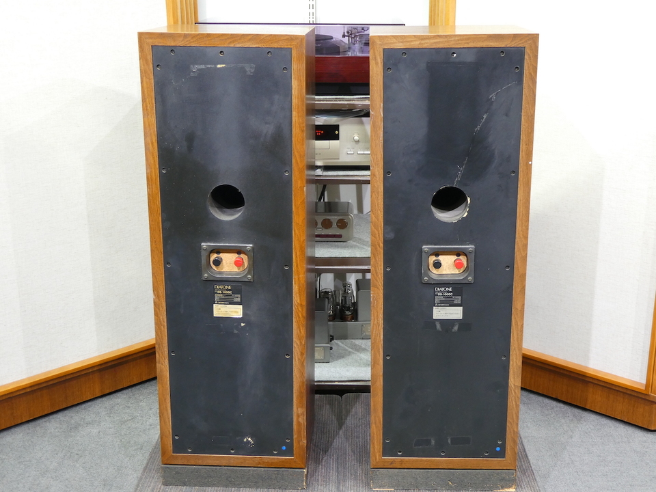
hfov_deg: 42.9
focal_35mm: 44
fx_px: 834
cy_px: 246
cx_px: 328
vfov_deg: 32.9
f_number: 3.9
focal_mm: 7.8
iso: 200
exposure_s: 1/2.5
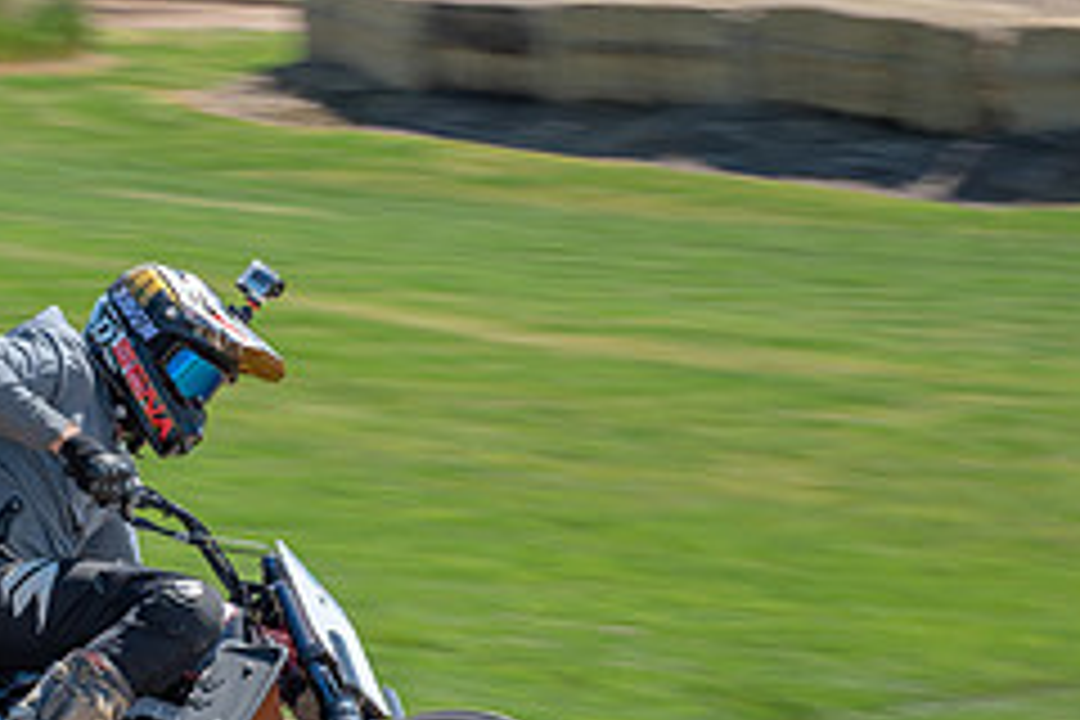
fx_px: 5550
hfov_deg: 11.0
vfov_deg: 7.4
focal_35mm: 185
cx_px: 68
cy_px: 637
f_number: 8
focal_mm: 70
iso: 100
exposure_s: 1/160
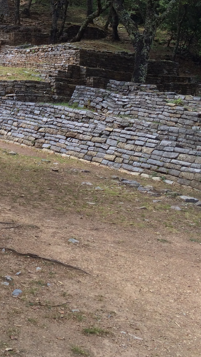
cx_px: -47
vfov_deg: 29.9
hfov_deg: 17.1
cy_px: 26
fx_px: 635
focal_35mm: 67
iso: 32
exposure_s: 1/586
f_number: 2.2
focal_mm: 4.12
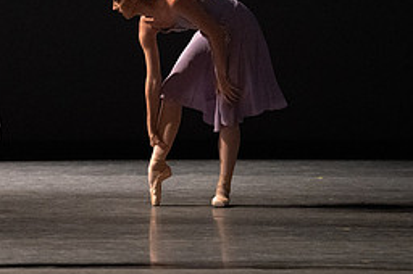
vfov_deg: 3.0
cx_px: -48
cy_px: -19
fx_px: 5202
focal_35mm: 454
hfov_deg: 4.5
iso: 12800
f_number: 4.5
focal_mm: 200
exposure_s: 1/400
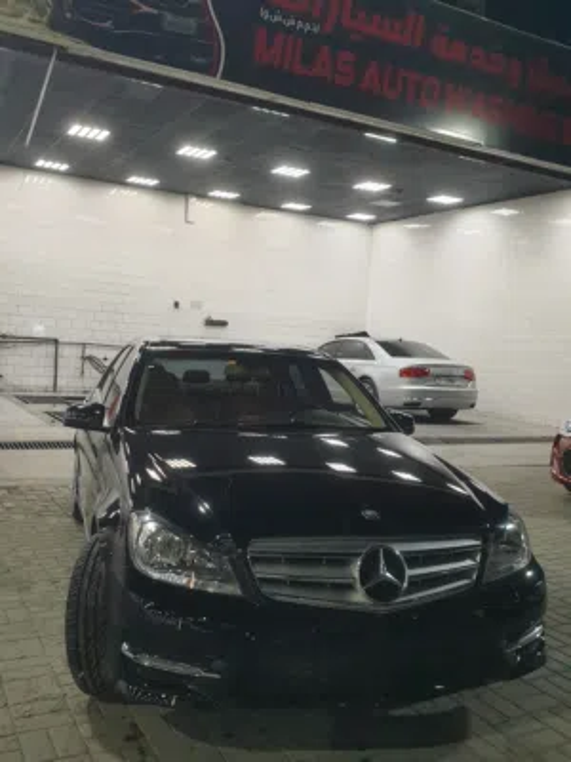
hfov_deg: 53.1
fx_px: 572
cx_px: 286
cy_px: 381
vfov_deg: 67.3
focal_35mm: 26
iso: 320
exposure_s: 1/100
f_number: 2.4
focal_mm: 4.3
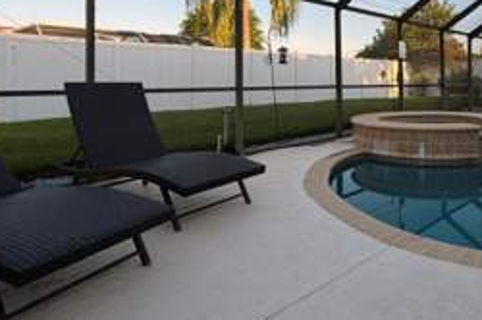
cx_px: 376
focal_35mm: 28
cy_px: 73
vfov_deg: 44.5
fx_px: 374
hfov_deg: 60.9
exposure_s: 1/195
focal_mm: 2.22
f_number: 2.2
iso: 40
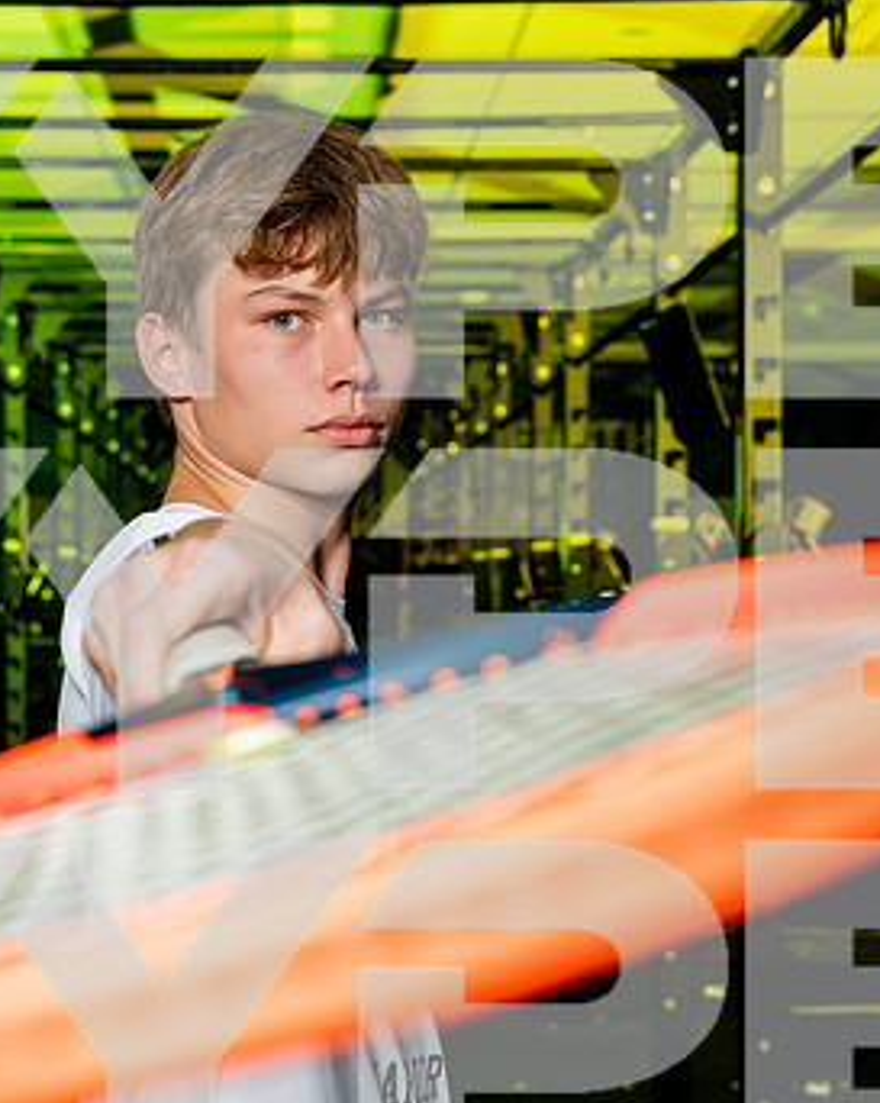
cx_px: 306
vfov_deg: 25.4
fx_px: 2445
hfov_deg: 20.3
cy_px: 621
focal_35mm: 75
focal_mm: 46
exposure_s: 1/250
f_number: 5.6
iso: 800
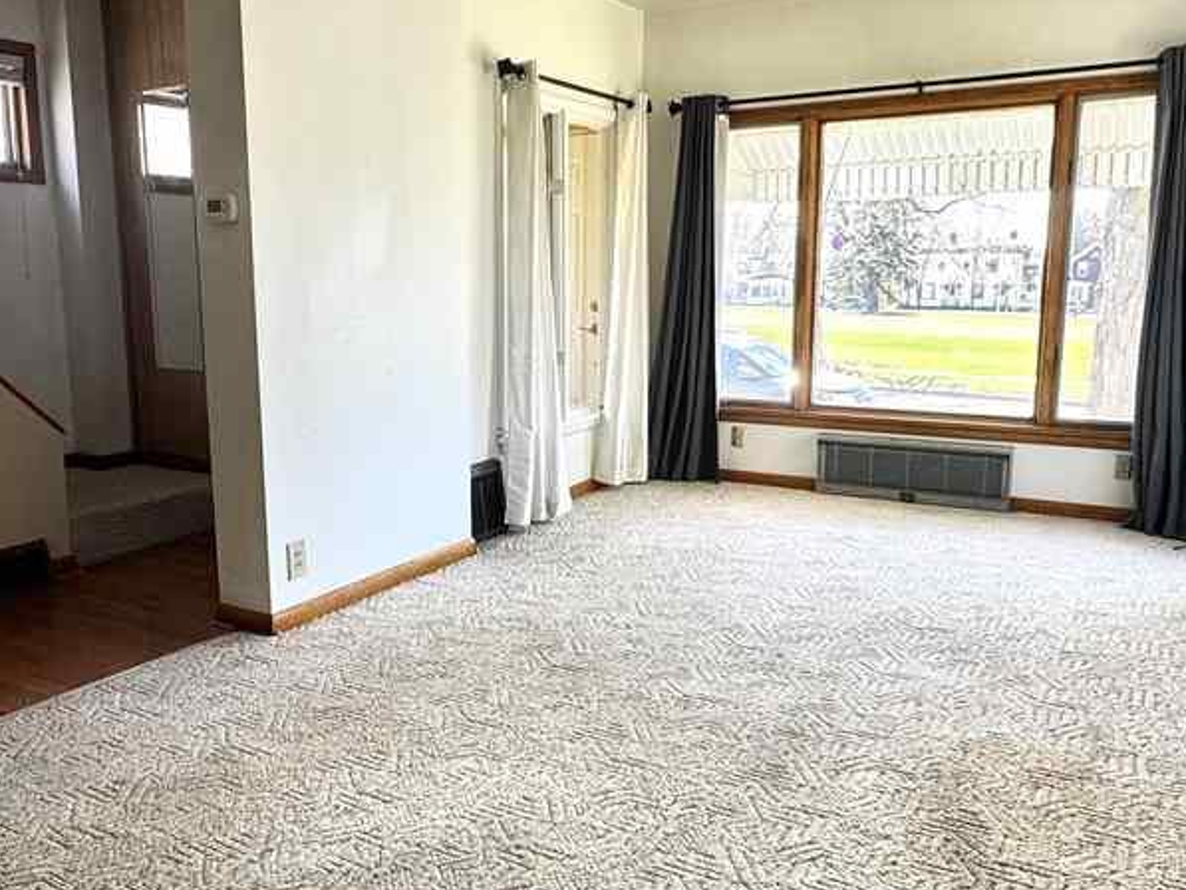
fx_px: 1028
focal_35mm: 30
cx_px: 524
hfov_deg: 59.8
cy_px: 439
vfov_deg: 46.8
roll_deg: +0.3
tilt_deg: -10.2
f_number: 2.2
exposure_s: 1/99
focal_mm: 2.22
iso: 64
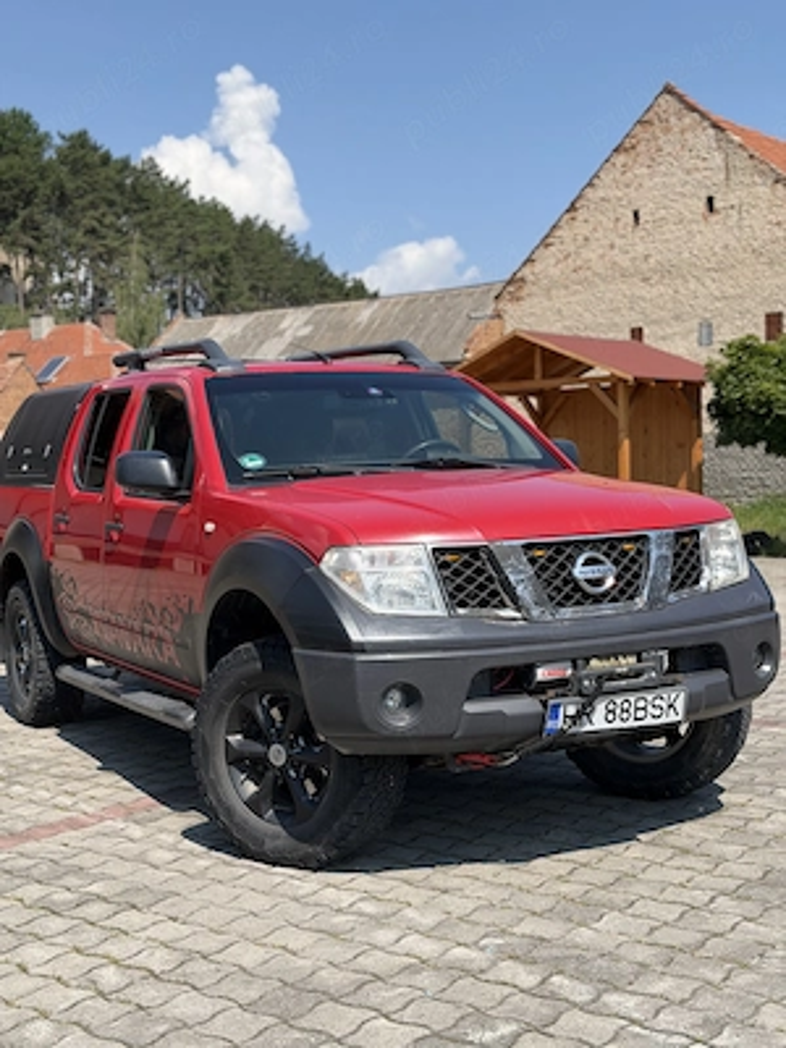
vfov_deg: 39.7
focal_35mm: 48
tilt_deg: -1.6
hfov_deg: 30.3
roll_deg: +1.1
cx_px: 393
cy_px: 524
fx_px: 1453
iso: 80
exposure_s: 1/3226
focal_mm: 6.76
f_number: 1.78
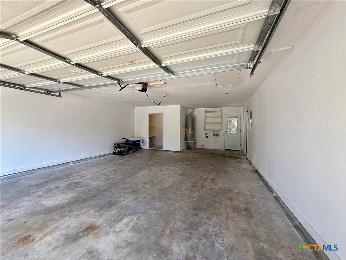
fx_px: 140
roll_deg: -0.2
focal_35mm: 14
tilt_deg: -0.6
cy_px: 130
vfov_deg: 85.7
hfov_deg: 102.1
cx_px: 173
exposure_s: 1/149
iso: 50
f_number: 2.2
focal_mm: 2.22
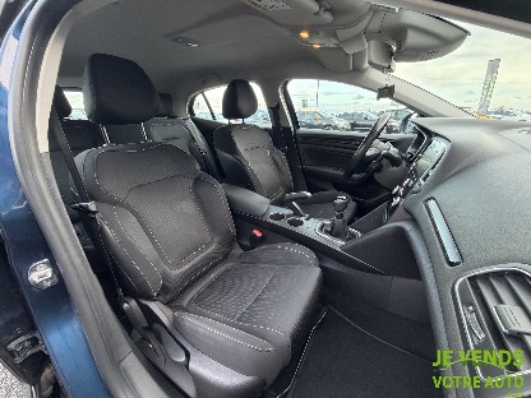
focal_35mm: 14
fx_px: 215
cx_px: 266
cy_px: 199
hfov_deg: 102.1
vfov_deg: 85.7
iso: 320
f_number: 2.2
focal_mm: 2.22
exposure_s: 1/100
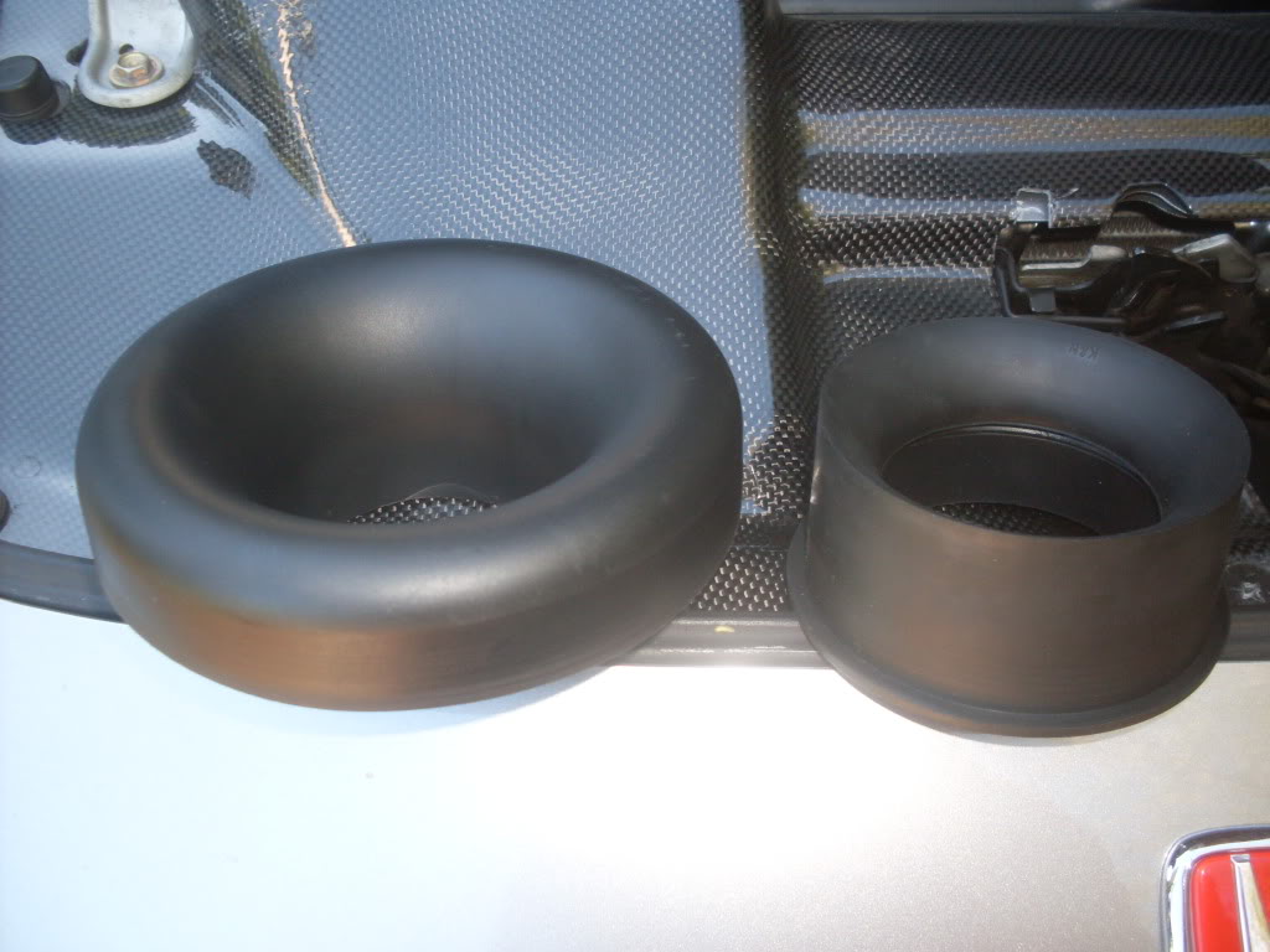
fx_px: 1394
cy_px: 476
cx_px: 635
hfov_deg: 49.0
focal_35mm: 38
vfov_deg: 37.7
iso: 100
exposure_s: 1/45
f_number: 2.8
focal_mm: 6.3
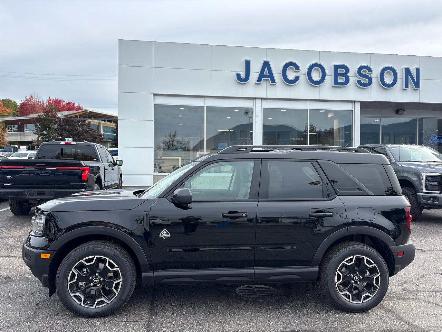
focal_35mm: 26
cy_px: 166
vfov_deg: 53.1
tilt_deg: -0.6
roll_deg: +0.0
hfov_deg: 67.3
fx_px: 332
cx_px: 221
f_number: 1.6
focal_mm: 5.96
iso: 50
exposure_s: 1/1550
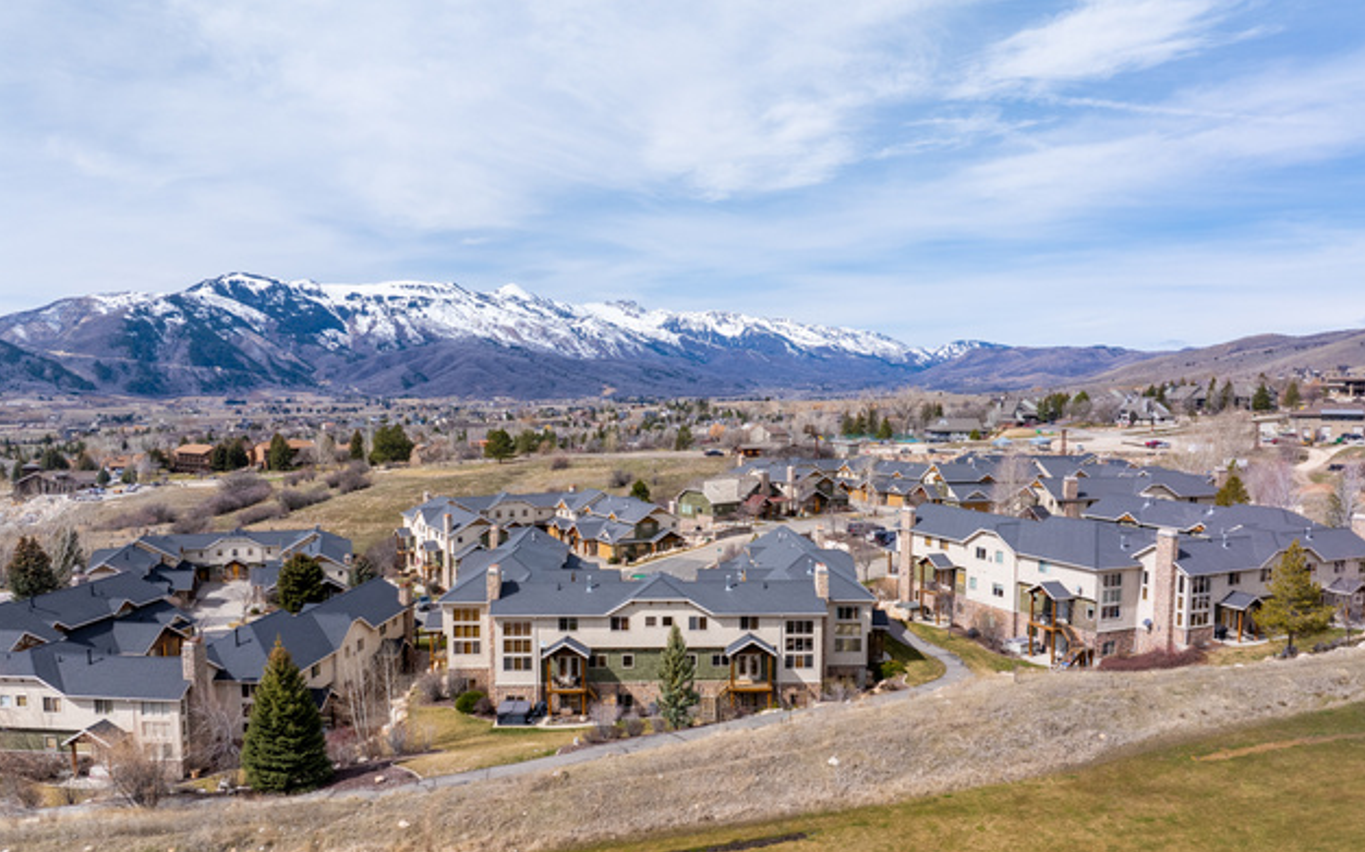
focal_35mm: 26
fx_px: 967
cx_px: 689
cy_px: 499
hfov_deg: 70.4
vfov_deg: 47.4
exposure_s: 1/2000
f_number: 4
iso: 100
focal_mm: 12.29
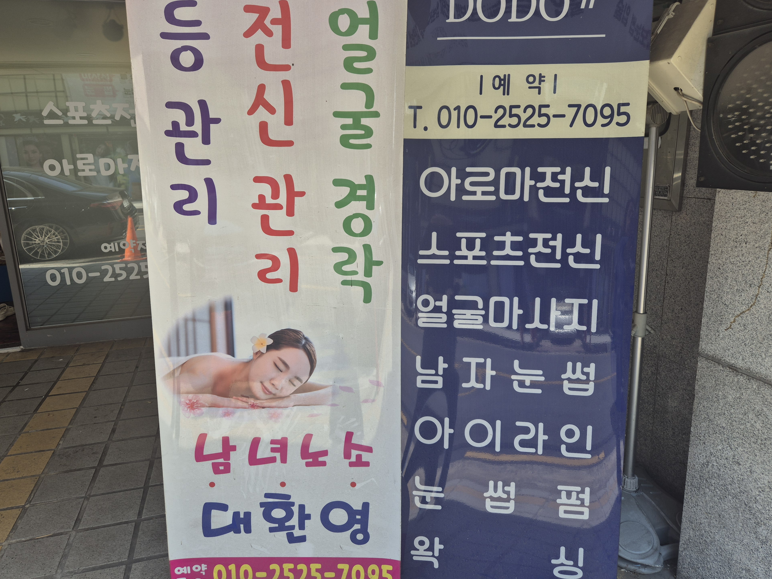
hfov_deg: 71.6
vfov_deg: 56.8
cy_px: 279
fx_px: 535
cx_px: 376
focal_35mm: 24
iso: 25
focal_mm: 5.4
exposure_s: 1/325
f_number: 1.8
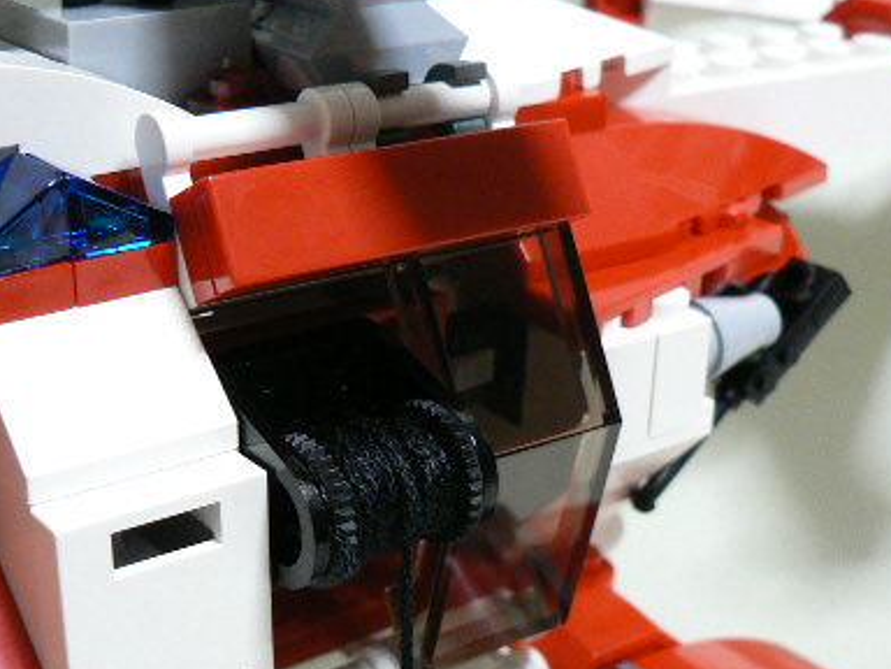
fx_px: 1544
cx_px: 367
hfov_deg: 32.1
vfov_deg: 24.2
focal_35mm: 60
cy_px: 492
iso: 200
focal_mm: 6
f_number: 2.8
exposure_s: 1/13
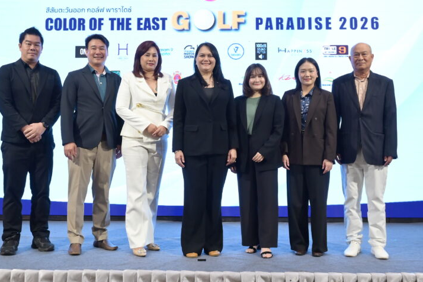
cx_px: 186
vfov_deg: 31.2
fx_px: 506
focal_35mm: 43
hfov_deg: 45.3
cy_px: 114
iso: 1600
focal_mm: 30
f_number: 5
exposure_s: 1/160
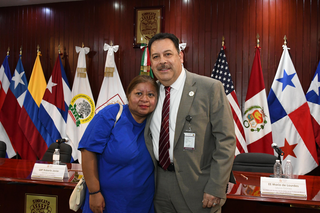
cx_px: 160
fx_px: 320
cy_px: 106
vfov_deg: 36.9
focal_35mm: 36
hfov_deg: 53.1
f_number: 5.6
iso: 3200
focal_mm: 24
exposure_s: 1/100
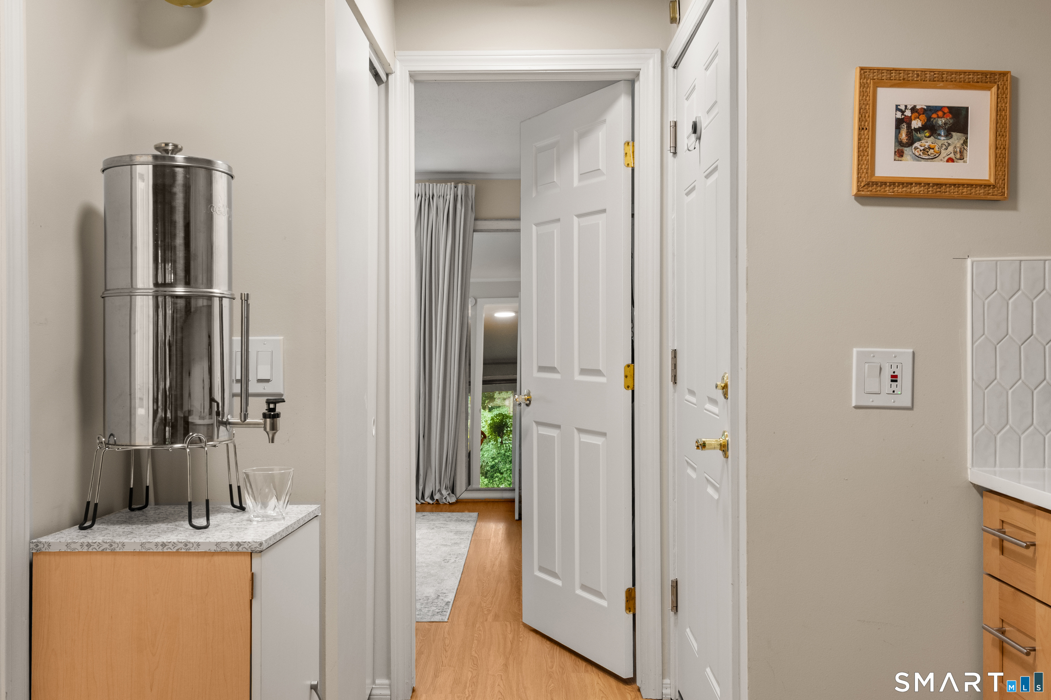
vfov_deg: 39.9
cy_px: 350
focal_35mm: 33
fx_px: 963
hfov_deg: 57.2
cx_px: 526
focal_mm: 22
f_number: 11
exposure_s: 1/2
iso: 250
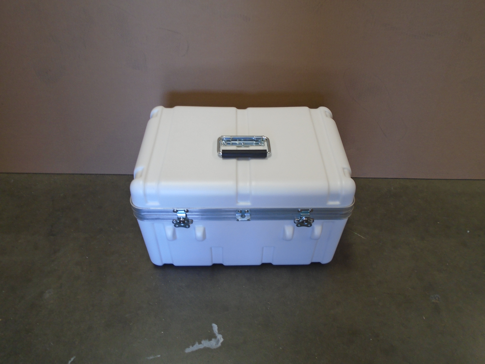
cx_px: 242
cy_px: 182
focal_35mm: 26
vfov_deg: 53.1
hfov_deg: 67.3
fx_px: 364
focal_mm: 4.6
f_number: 3.2
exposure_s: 1/30
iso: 100
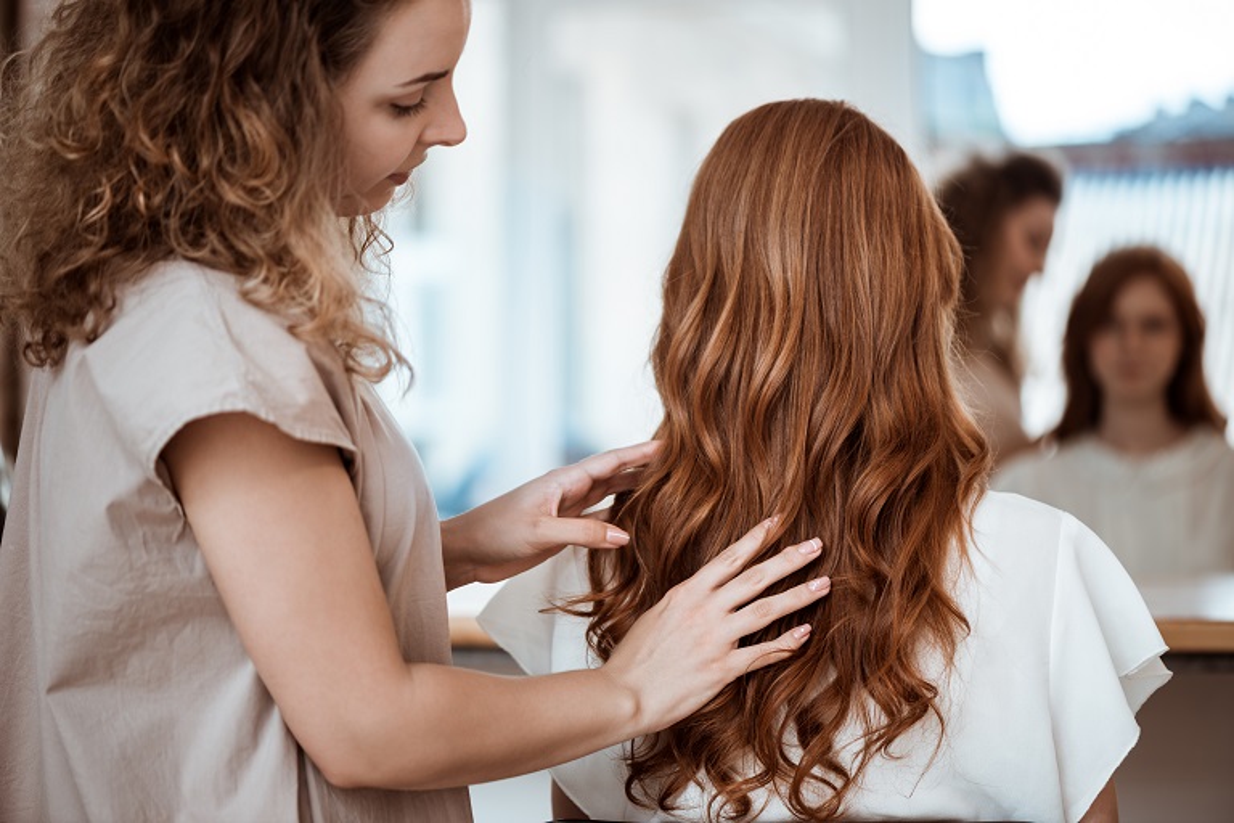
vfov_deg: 13.0
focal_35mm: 105
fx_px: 3599
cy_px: 412
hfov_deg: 19.5
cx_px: 617
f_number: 2.8
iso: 100
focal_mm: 105
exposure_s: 1/200
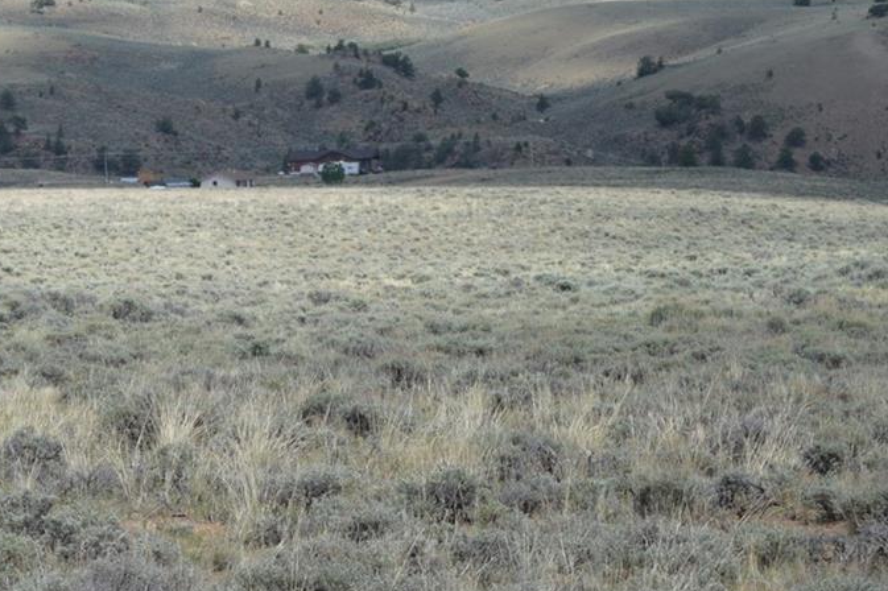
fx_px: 4837
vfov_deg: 7.0
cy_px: 380
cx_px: 3
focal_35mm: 196
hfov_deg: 10.4
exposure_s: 1/800
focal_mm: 55
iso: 200
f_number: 5.6
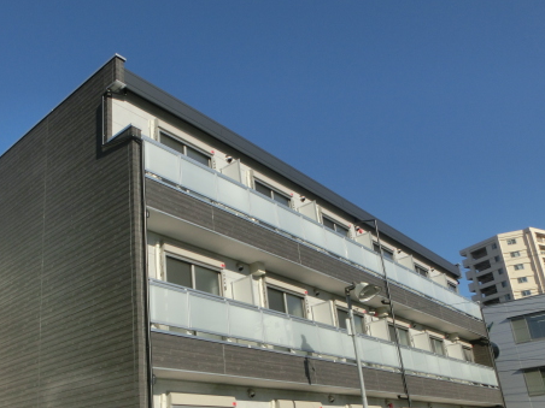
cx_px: 192
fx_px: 535
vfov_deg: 41.2
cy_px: 276
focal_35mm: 34
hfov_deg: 53.1
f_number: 7.9
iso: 80
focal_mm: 4.24
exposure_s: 1/320
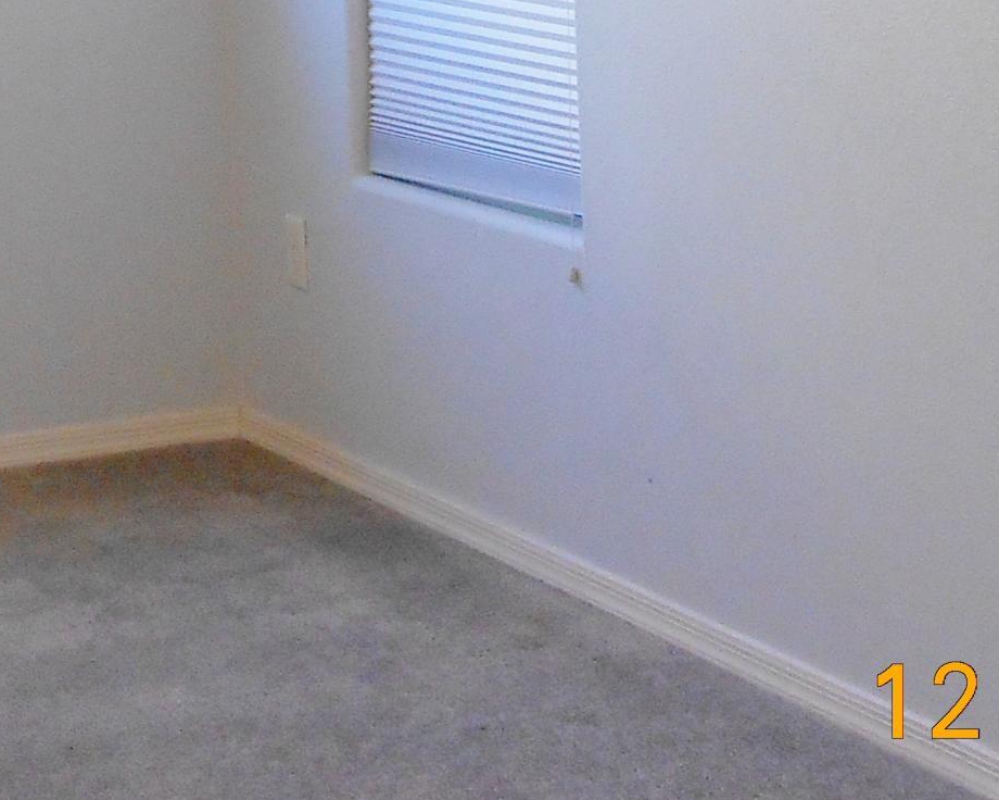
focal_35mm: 121
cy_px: -292
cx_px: -37
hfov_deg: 15.6
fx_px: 3578
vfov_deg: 12.3
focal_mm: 6.8
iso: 250
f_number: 4.2
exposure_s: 1/30
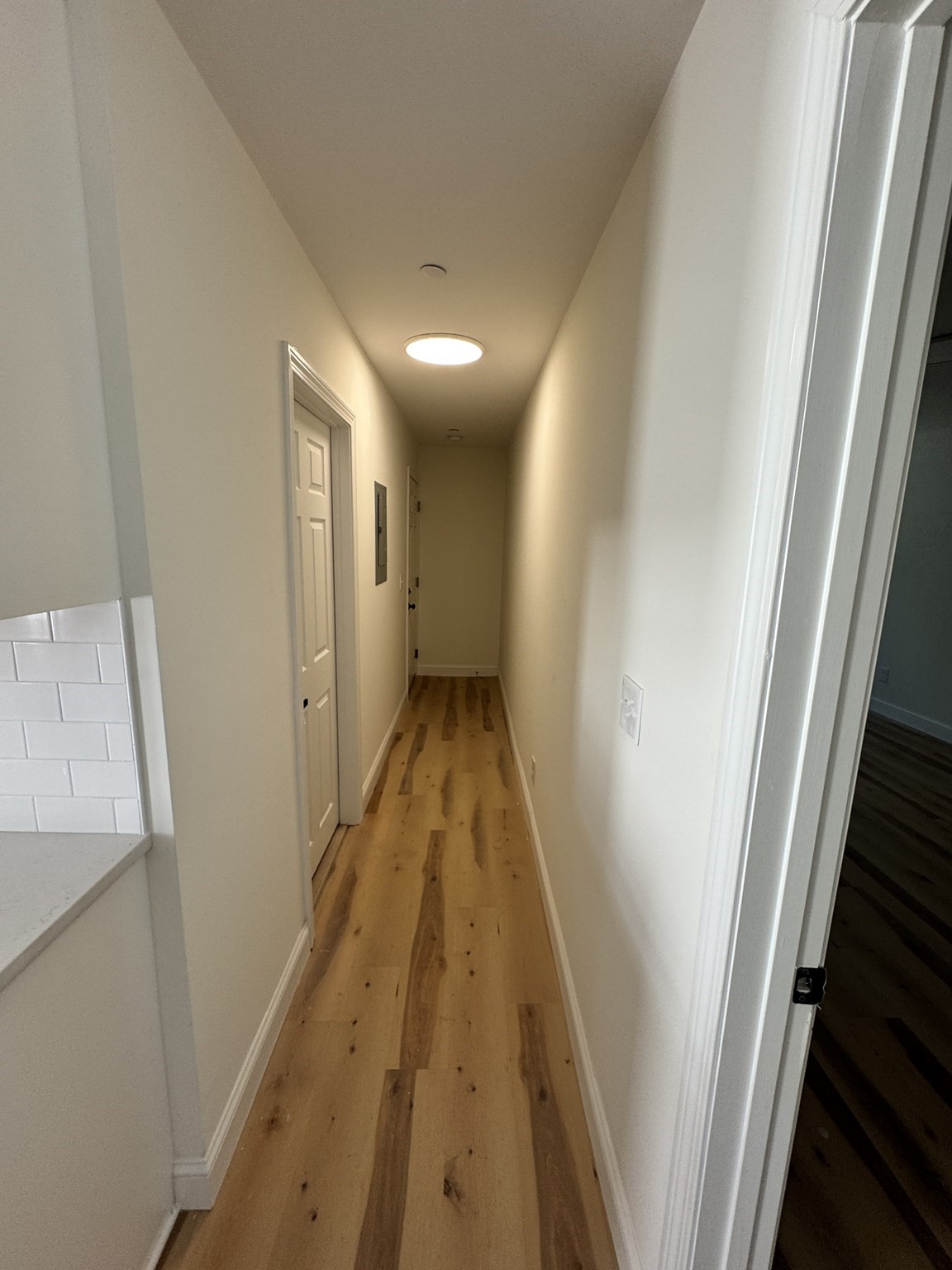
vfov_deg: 102.1
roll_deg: -0.8
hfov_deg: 85.7
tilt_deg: -8.8
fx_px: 513
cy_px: 635
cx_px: 476
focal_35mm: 14
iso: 80
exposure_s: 1/120
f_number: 2.2
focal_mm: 2.22
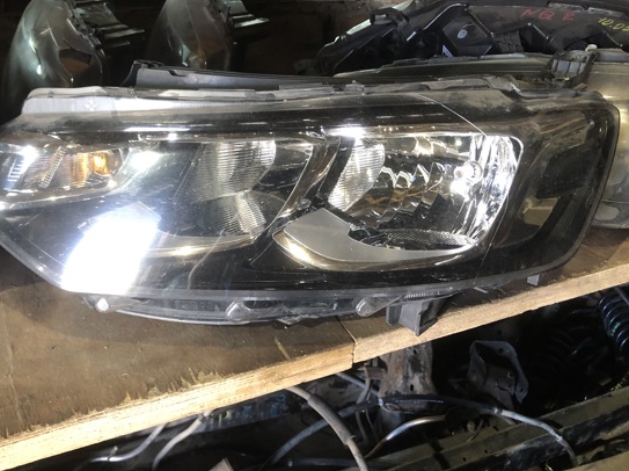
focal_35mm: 33
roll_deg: +0.1
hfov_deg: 55.1
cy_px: 204
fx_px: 599
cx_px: 264
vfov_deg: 42.8
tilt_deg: -26.8
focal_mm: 3.99
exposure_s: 1/17
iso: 100
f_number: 1.8
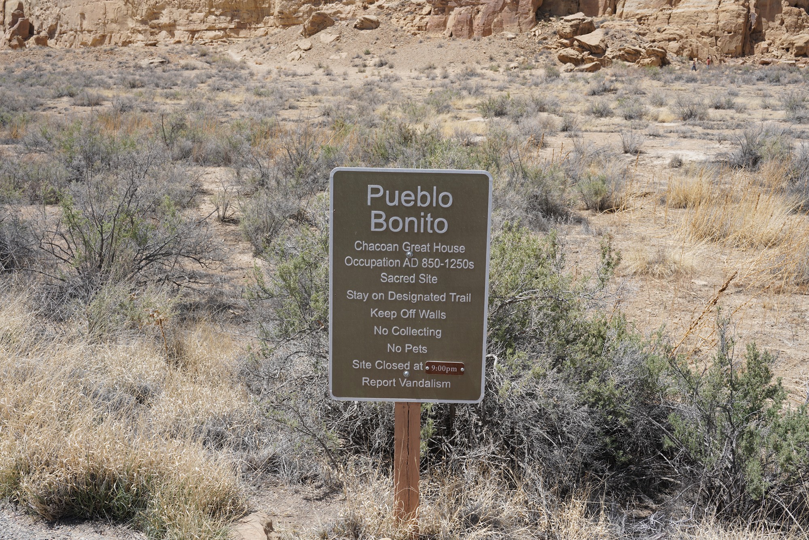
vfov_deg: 33.4
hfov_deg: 48.5
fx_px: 899
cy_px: 270
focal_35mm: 40
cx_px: 404
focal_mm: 40
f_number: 13
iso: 100
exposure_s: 1/100
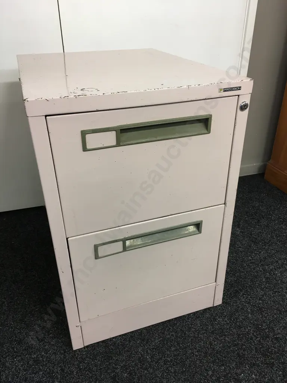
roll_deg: -0.1
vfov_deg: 61.7
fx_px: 321
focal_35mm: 29
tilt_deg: -29.2
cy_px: 192
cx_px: 144
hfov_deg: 48.2
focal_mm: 4.15
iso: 40
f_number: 2.2
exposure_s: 1/17
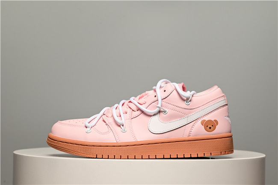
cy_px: 92
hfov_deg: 22.6
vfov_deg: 15.2
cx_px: 139
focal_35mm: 90
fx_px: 695
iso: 100
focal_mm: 90
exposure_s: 1/160
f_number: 10
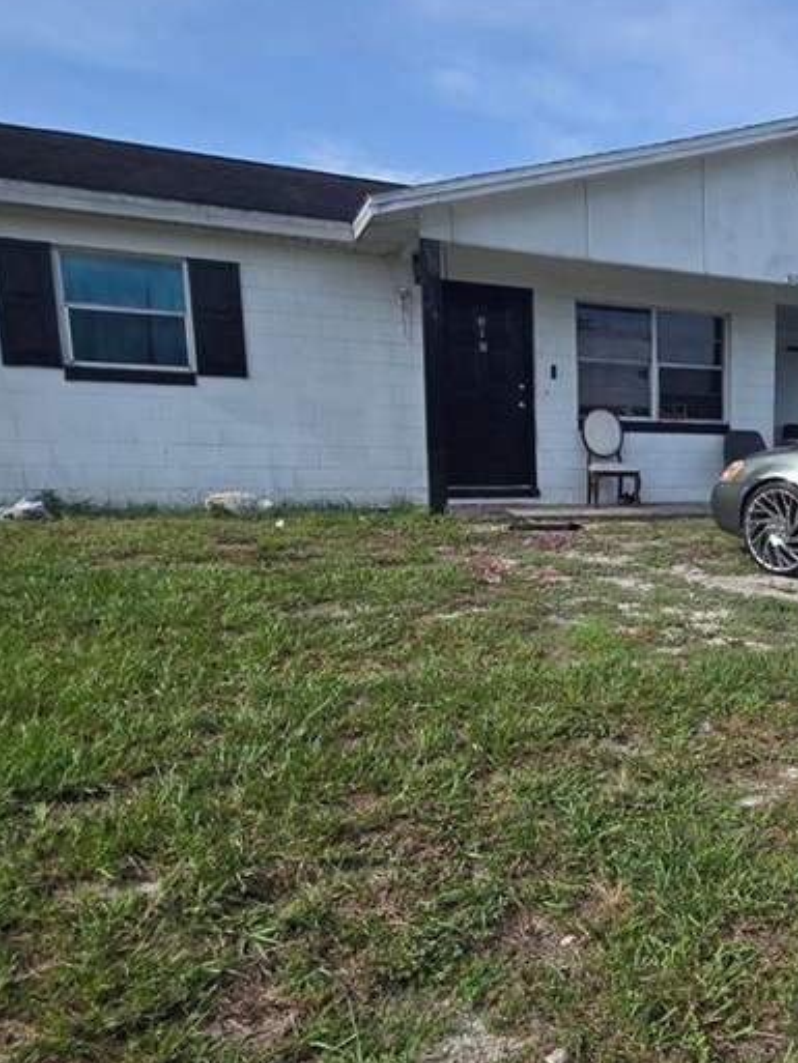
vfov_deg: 65.0
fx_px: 830
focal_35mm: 27
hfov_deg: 44.2
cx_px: 788
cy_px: 613
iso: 50
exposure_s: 1/2071
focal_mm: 2.2
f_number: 2.2
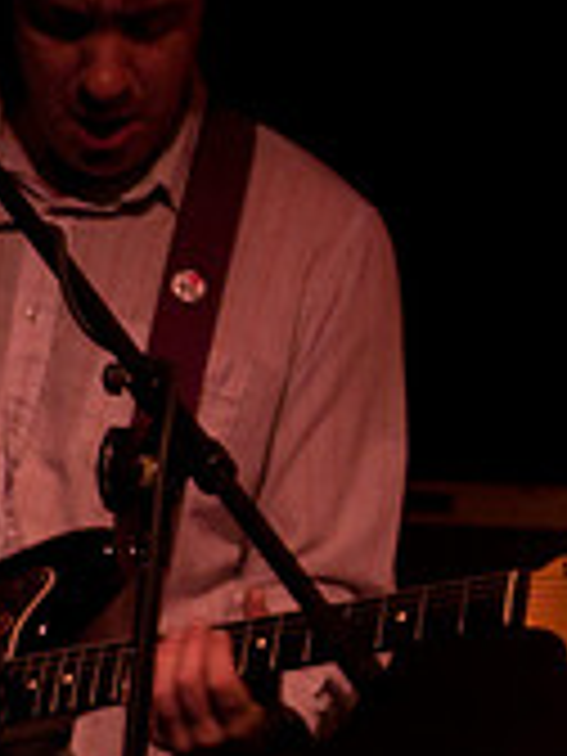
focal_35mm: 248
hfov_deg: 5.9
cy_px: 209
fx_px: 5416
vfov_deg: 8.0
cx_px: 994
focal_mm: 50
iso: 1250
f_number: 1.8
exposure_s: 1/80
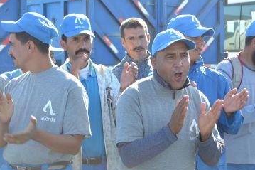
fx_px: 758
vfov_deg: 12.8
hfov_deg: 19.1
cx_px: 143
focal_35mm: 107
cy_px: 108
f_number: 5.6
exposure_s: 1/125
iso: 100
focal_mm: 40
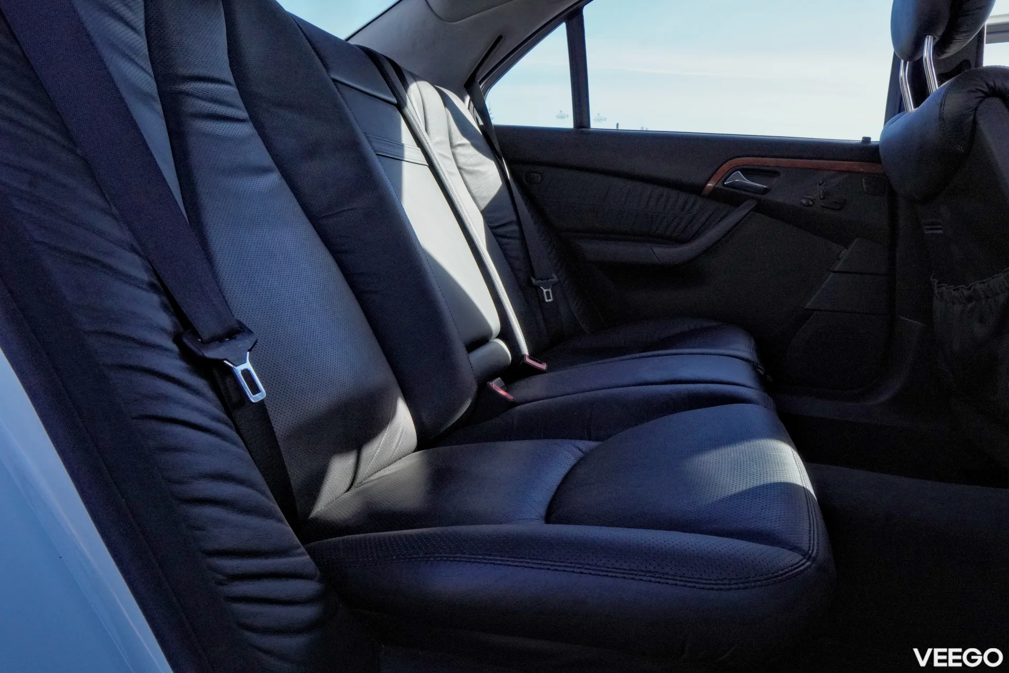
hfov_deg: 73.7
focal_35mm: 24
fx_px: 673
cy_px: 336
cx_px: 504
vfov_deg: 53.1
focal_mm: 16
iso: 2000
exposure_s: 1/400
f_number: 16
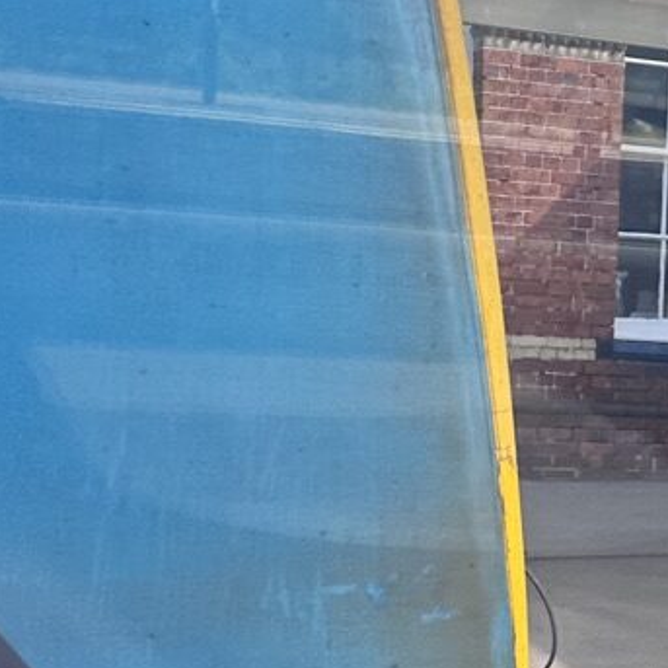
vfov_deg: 17.5
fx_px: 2161
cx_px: 1003
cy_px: 462
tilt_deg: -1.9
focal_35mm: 99
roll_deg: +1.5
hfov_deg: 16.1
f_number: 1.78
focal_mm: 6.86
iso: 80
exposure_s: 1/541
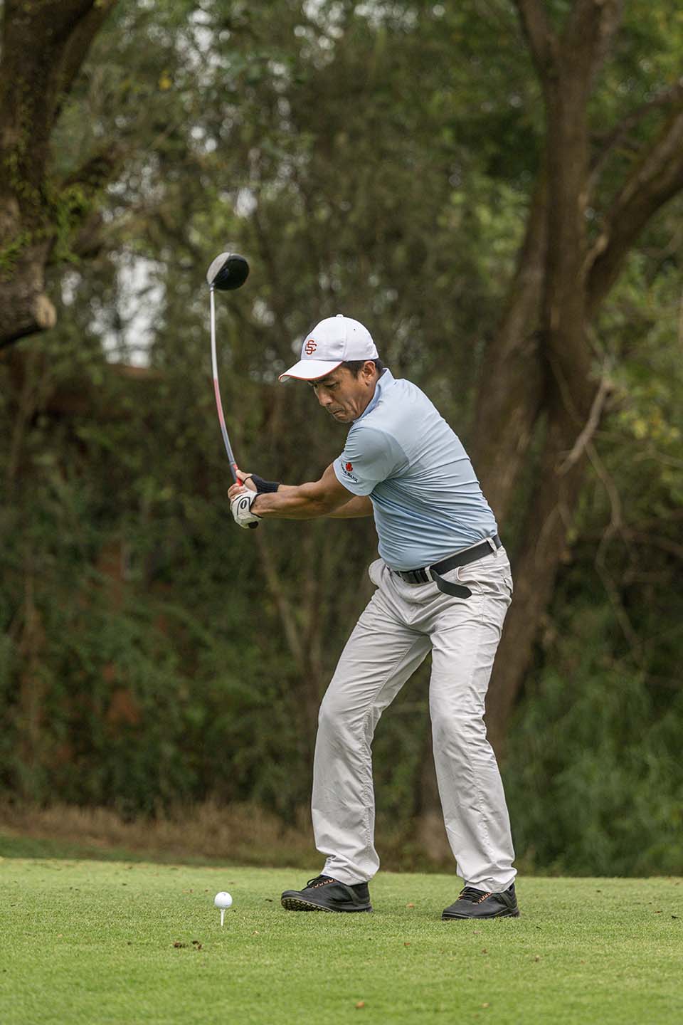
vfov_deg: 18.6
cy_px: 512
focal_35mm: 110
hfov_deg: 12.5
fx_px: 3130
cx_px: 342
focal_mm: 110
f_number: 2.8
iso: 450
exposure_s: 1/4000
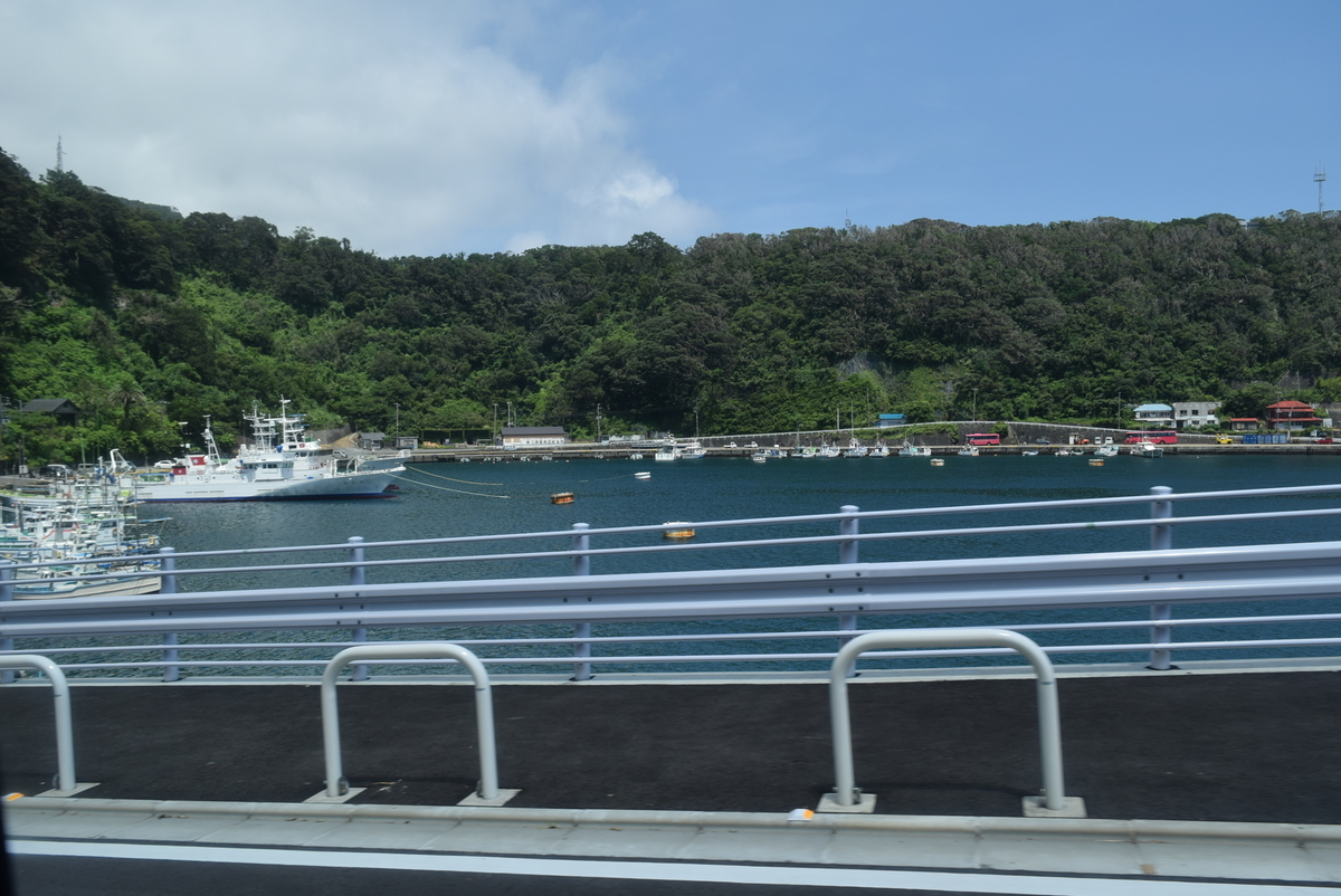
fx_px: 1006
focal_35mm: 27
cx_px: 670
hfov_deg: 67.3
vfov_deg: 48.0
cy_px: 448
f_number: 8
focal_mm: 18
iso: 100
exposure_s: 1/400
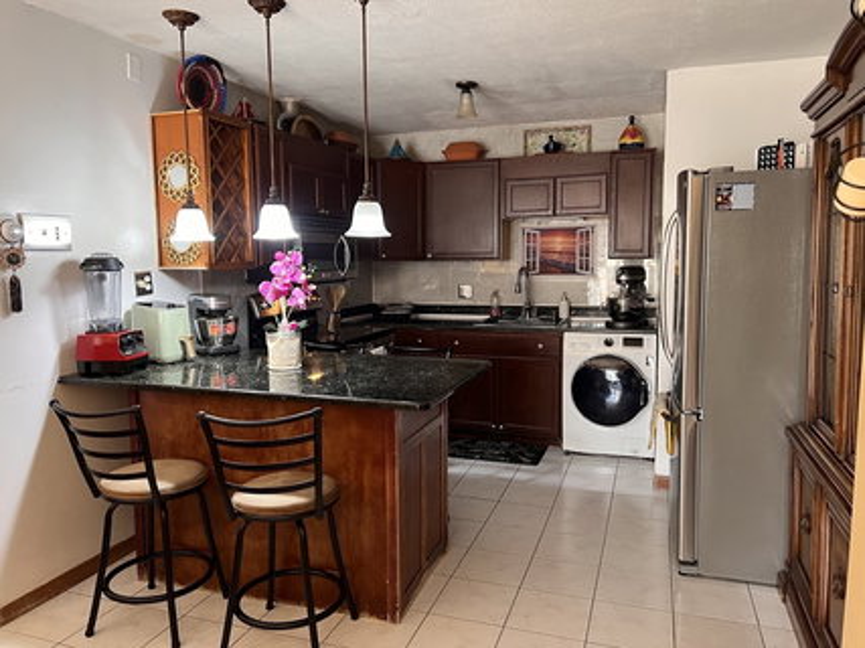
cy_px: 324
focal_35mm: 26
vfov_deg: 53.0
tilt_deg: -6.7
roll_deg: +0.6
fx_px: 650
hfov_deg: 67.3
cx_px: 432
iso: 200
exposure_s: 1/60
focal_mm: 5.7
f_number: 1.5
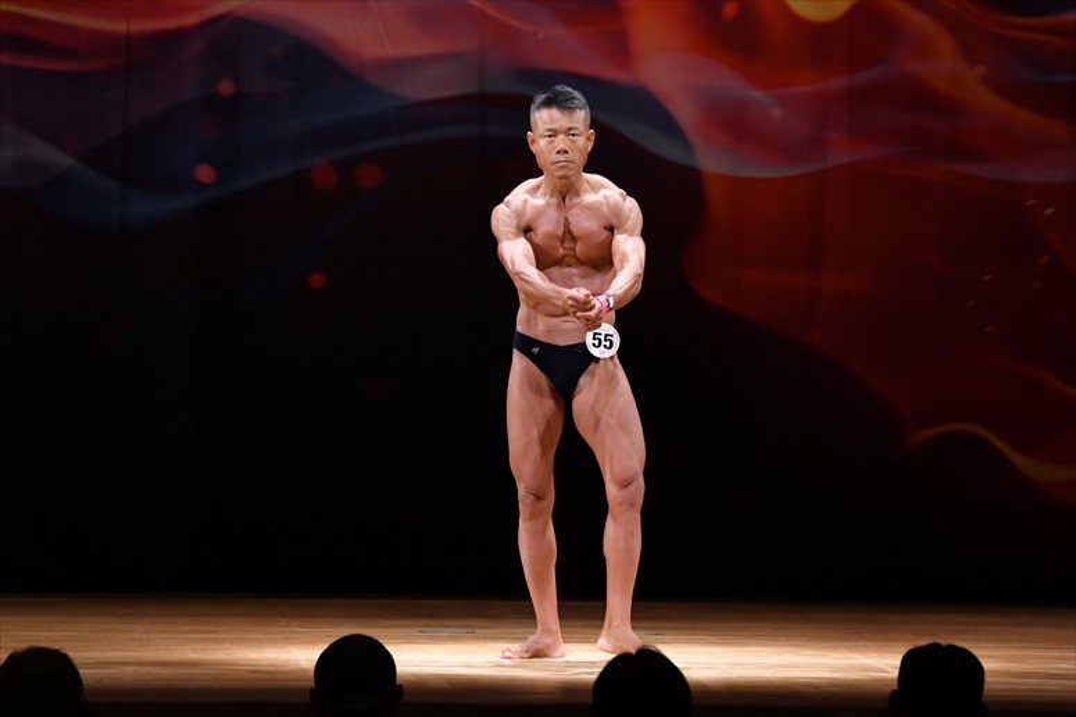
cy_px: 358
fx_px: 6722
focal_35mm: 225
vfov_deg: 6.1
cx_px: 538
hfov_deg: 9.2
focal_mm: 150
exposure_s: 1/400
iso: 4000
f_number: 5.6
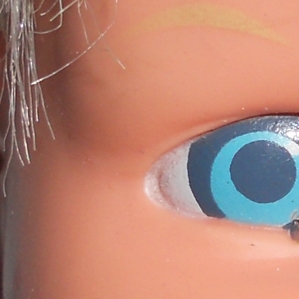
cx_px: 217
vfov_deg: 7.8
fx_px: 2189
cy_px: 112
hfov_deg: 7.8
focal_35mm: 224
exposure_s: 1/25
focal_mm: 5.8
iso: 80
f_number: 8.8
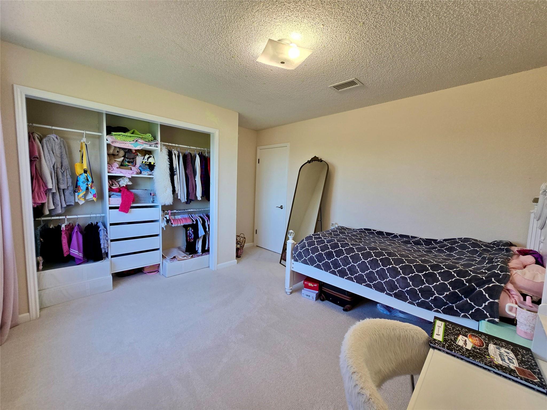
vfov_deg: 89.9
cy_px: 205
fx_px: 205
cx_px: 274
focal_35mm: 13
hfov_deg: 106.2
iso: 80
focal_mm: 2.2
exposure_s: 1/120
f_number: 2.2
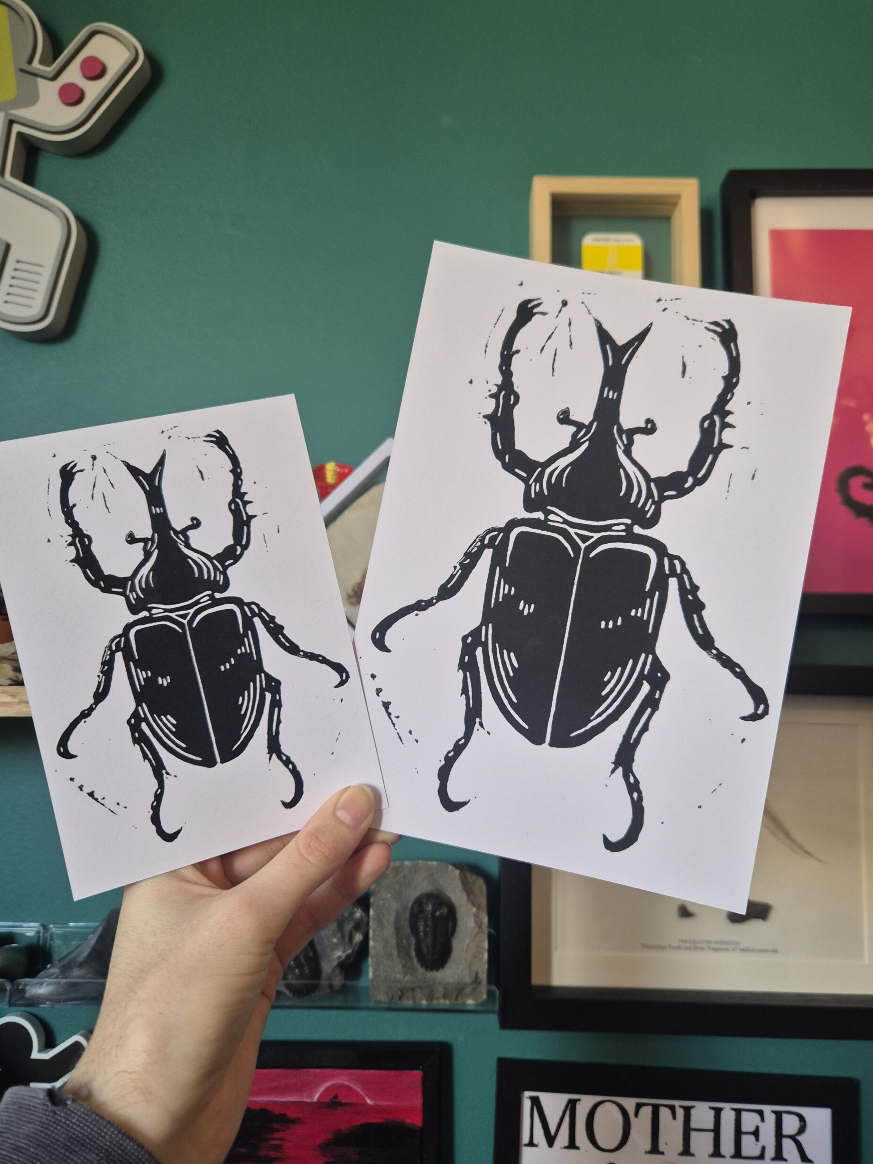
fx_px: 807
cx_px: 446
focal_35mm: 24
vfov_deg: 71.6
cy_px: 583
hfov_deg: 56.8
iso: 250
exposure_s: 1/100
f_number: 1.8
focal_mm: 5.4
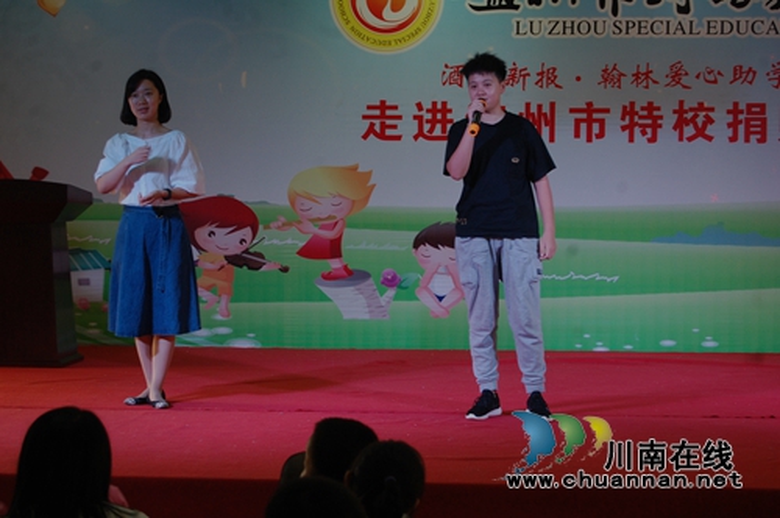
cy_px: 259
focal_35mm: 82
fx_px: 1785
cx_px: 390
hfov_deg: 24.6
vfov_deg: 16.5
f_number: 5.6
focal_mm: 55
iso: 400
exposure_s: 1/40
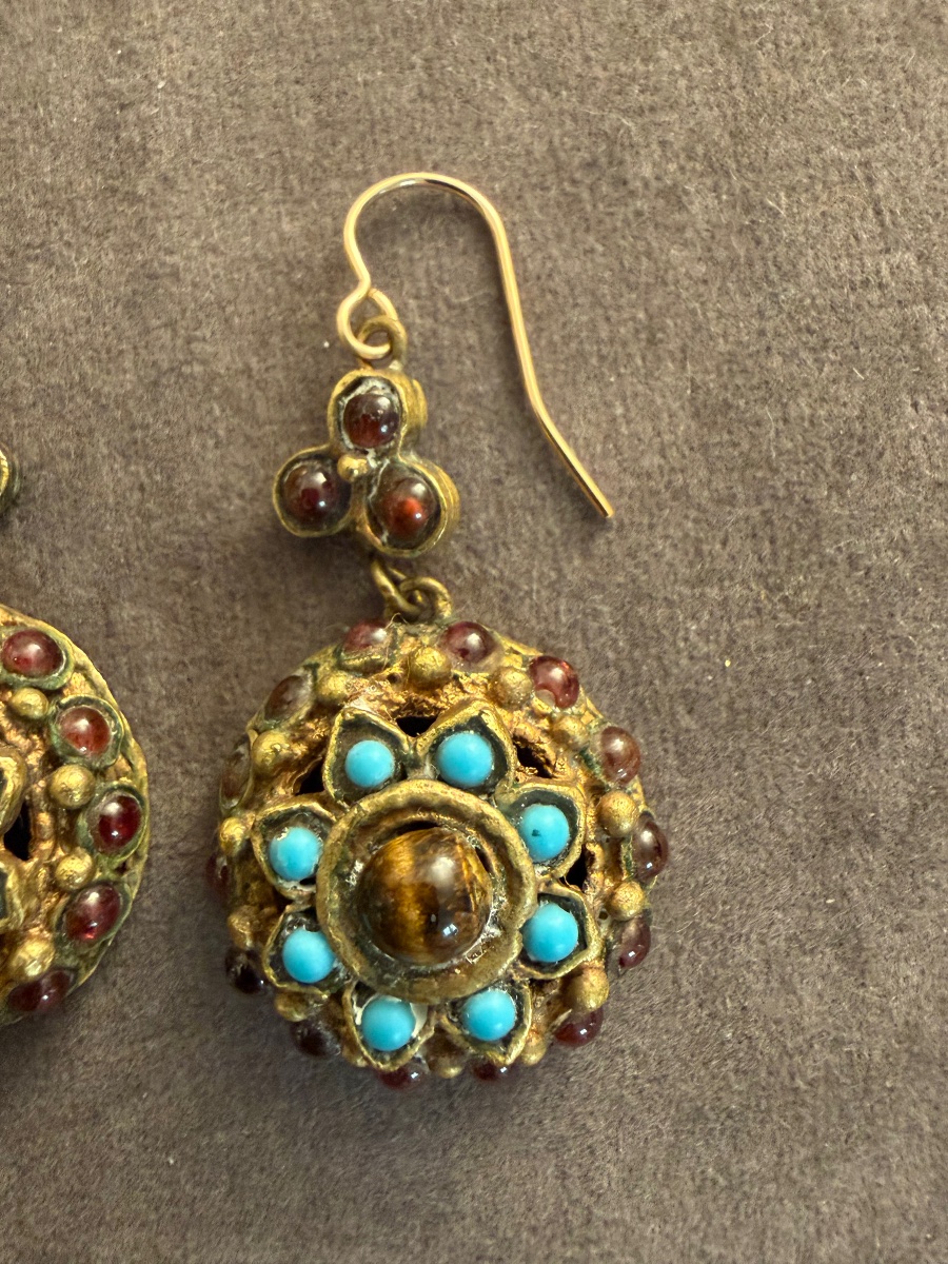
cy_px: 632
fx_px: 949
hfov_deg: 53.1
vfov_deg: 67.3
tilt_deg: -68.7
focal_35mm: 26
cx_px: 474
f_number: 2.2
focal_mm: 2.22
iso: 640
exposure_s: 1/50
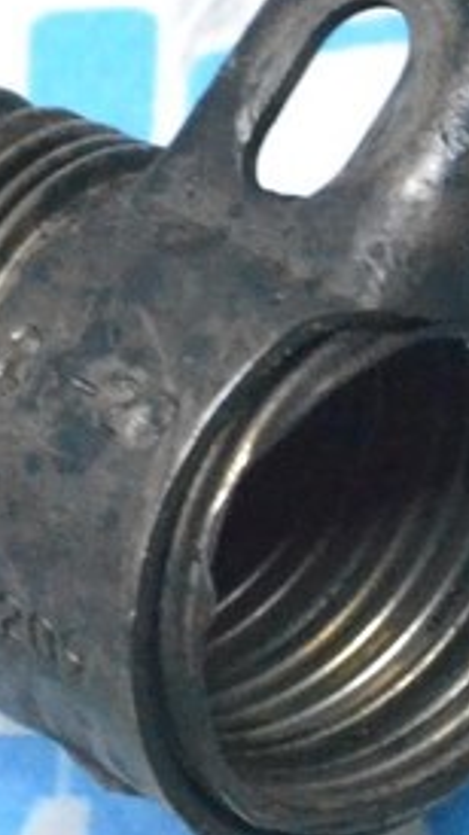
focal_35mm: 323
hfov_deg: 3.7
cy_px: 315
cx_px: -475
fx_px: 7144
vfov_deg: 6.7
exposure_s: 1/160
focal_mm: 55
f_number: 9
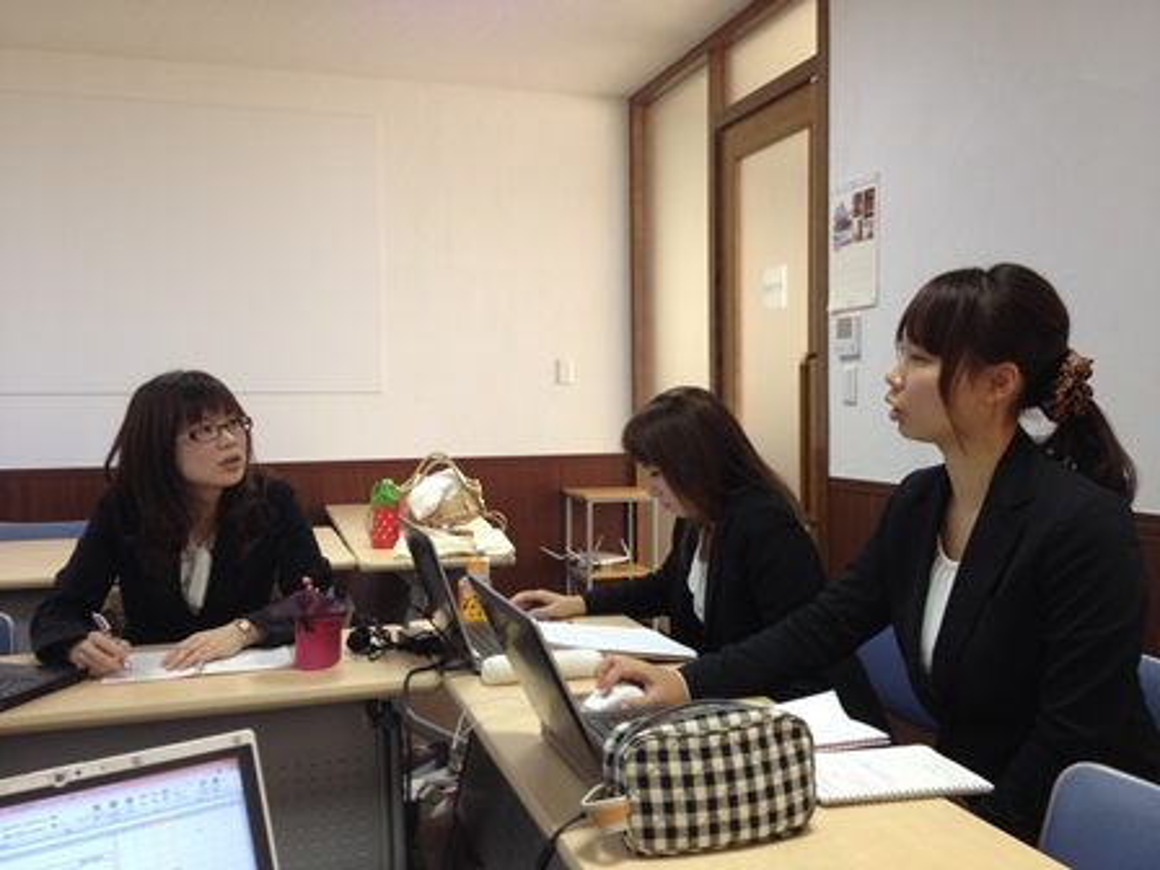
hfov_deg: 52.6
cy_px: 435
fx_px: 1173
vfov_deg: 40.7
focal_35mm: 35
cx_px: 580
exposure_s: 1/20
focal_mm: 4.28
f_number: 2.4
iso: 50
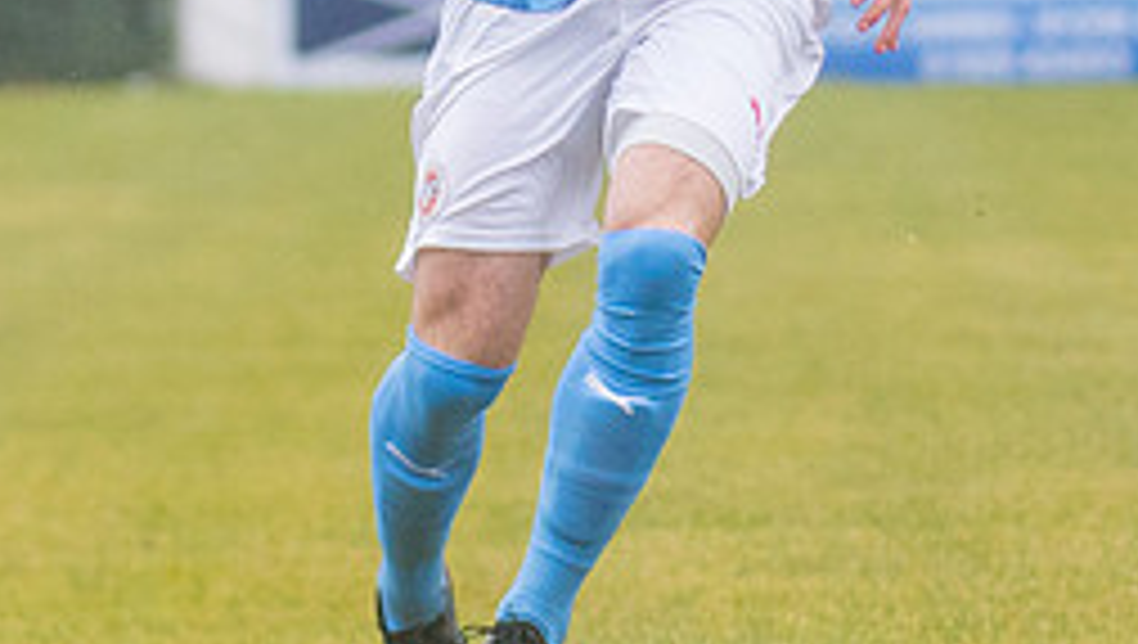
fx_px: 21933
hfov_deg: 3.0
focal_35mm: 726
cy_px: 153
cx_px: 521
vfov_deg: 1.7
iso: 1250
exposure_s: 1/1600
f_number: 4
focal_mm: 170
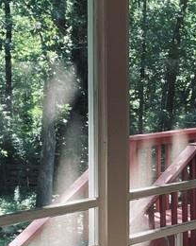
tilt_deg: -5.9
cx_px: 179
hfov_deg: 15.2
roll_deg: -0.6
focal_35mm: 100
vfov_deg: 19.2
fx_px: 725
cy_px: 149
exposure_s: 1/121
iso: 80
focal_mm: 4.2
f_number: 1.6
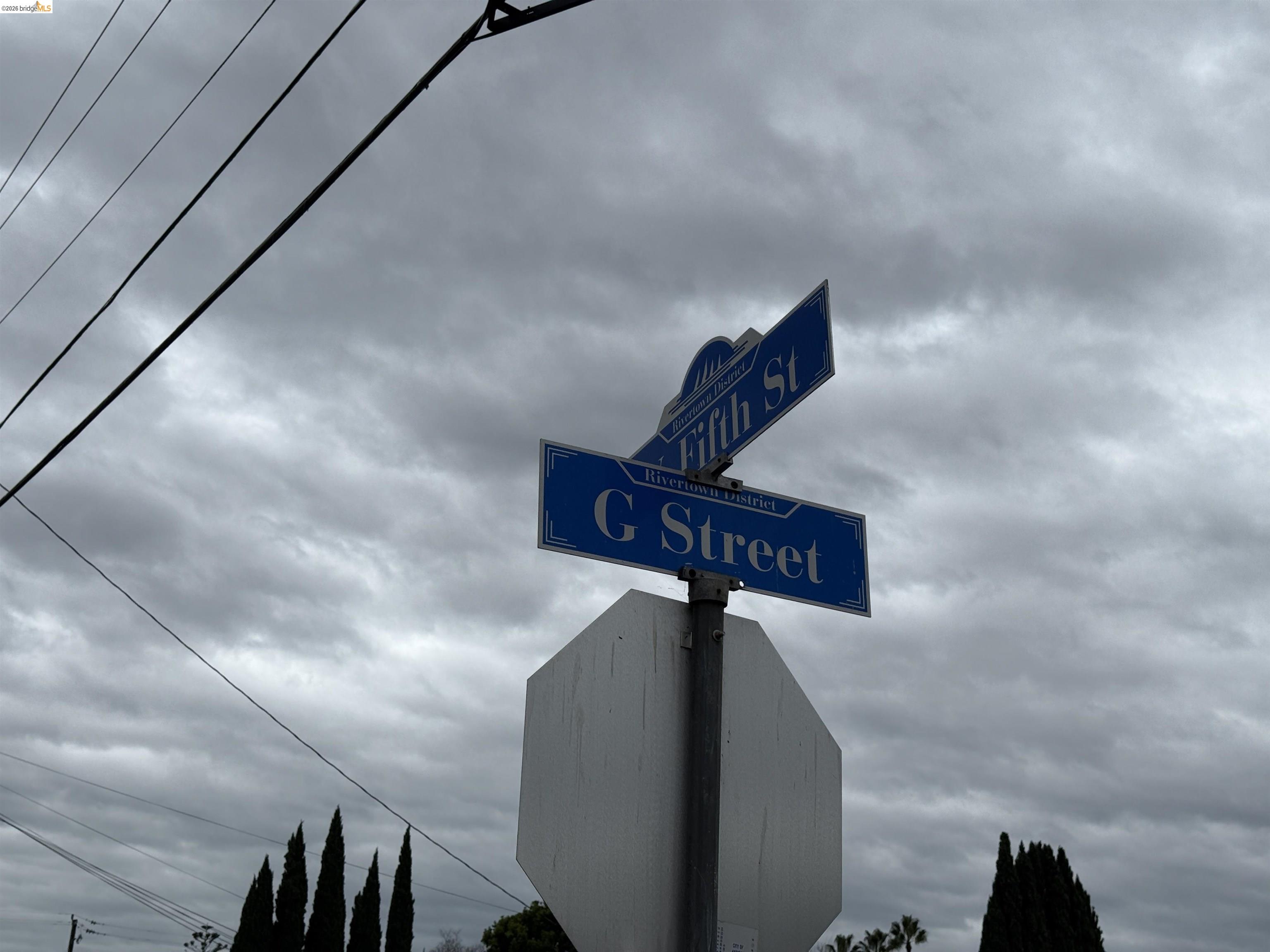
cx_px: 635
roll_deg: -2.7
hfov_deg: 39.7
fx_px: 1761
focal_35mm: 48
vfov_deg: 30.3
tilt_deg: +22.6
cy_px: 476
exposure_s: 1/2494
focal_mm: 6.76
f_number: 1.78
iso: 64
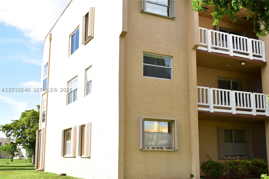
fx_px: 336
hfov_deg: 43.6
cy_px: 90
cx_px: 134
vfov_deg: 29.9
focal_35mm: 45
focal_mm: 30
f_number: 7.1
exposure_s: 1/200
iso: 100
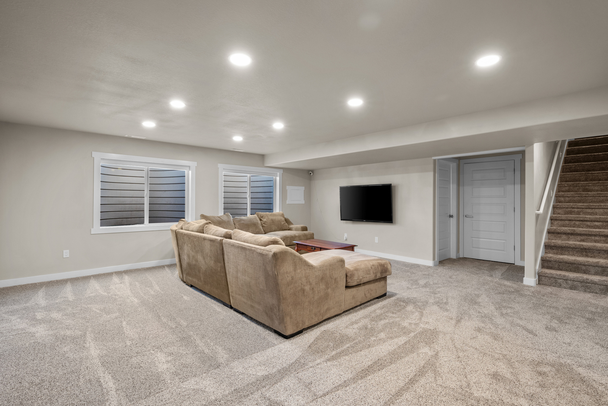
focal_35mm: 17
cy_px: 201
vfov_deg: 70.5
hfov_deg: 93.2
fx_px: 287
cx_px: 313
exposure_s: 1.3
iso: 500
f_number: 8
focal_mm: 16
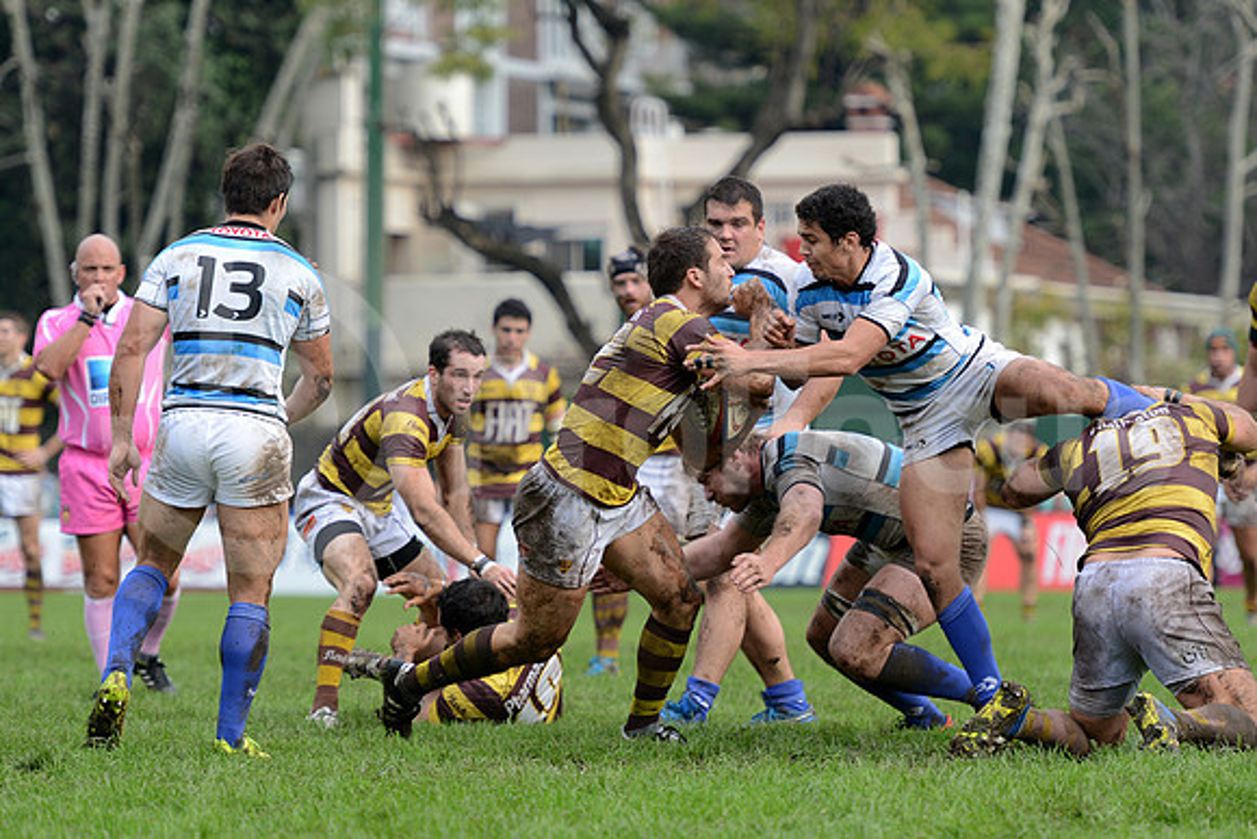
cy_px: 420
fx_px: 7334
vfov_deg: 6.5
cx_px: 628
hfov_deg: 9.8
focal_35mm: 210
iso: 500
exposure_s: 1/800
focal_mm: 210
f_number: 4
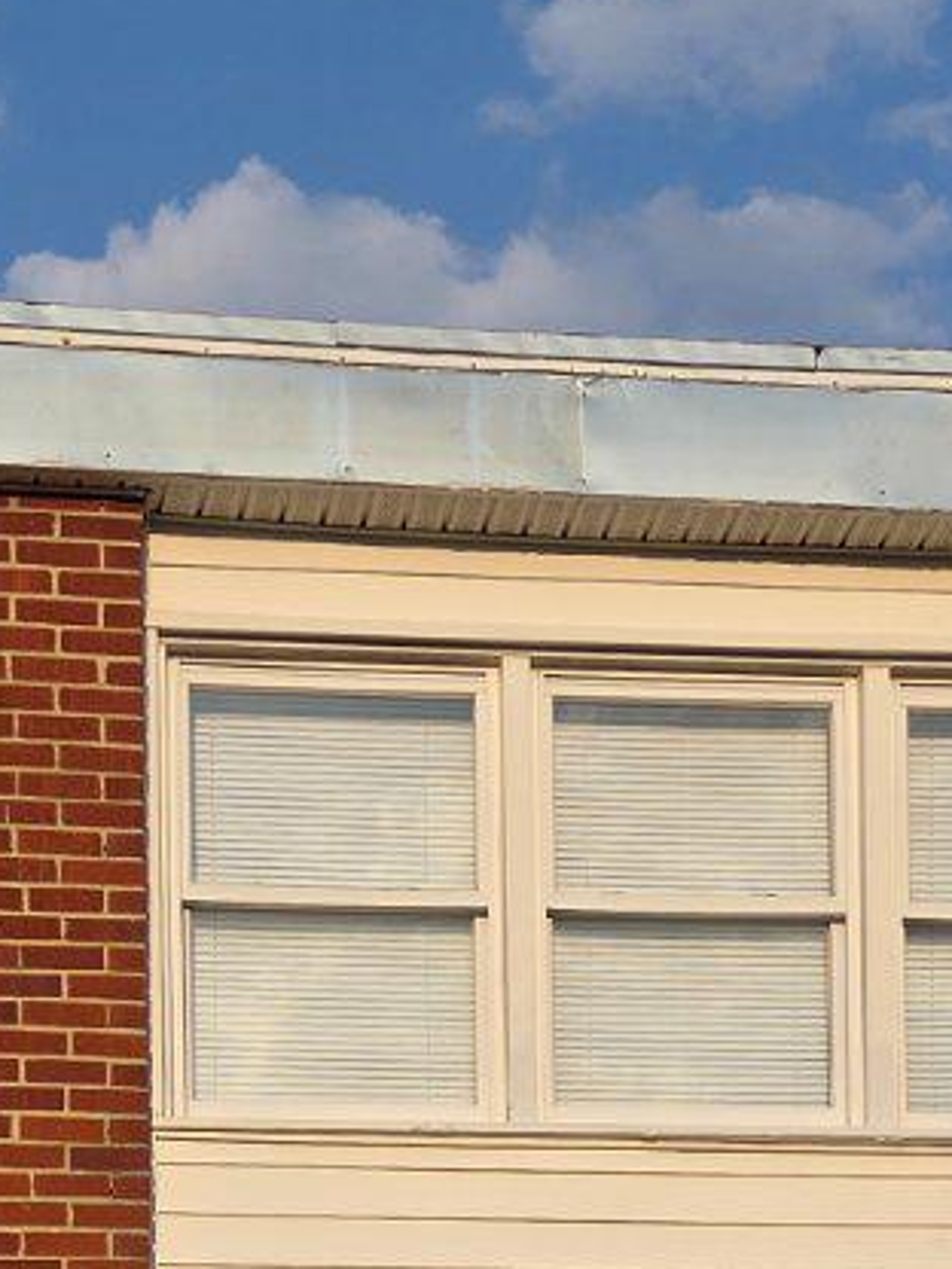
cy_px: 1958
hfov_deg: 17.3
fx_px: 3117
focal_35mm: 85
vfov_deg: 19.7
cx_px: 275
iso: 80
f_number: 1.8
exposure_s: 1/4187
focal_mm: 5.4
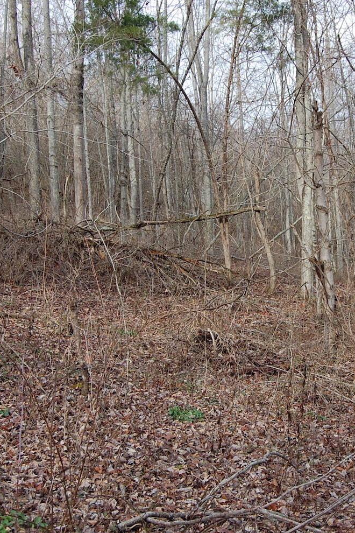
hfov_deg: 22.9
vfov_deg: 33.9
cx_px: 244
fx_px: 873
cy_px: 267
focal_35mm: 59
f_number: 7.1
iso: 200
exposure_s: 1/200
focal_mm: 26
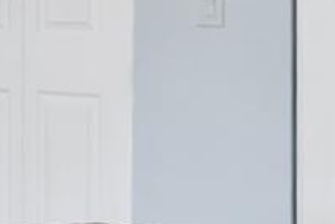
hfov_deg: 14.6
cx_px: -222
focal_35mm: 127
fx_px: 1183
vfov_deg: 10.6
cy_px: -51
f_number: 9
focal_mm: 16
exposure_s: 1/3
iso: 400
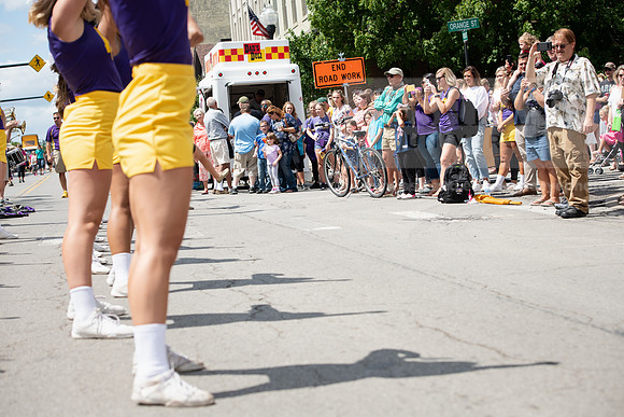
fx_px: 1768
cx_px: 312
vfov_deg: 13.4
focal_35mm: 102
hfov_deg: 20.0
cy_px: 208
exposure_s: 1/800
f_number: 5.6
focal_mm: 102
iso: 200
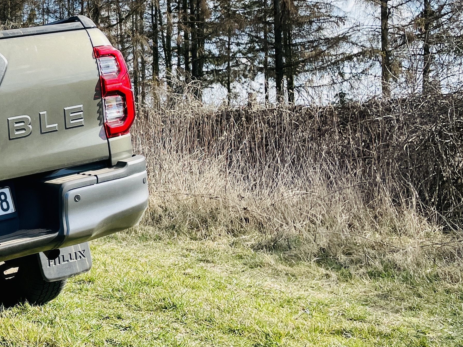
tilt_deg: +4.6
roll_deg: -1.9
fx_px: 789
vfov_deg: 24.2
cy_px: 47
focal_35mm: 59
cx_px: -55
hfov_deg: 29.3
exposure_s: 1/3401
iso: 32
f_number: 1.6
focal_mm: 4.2
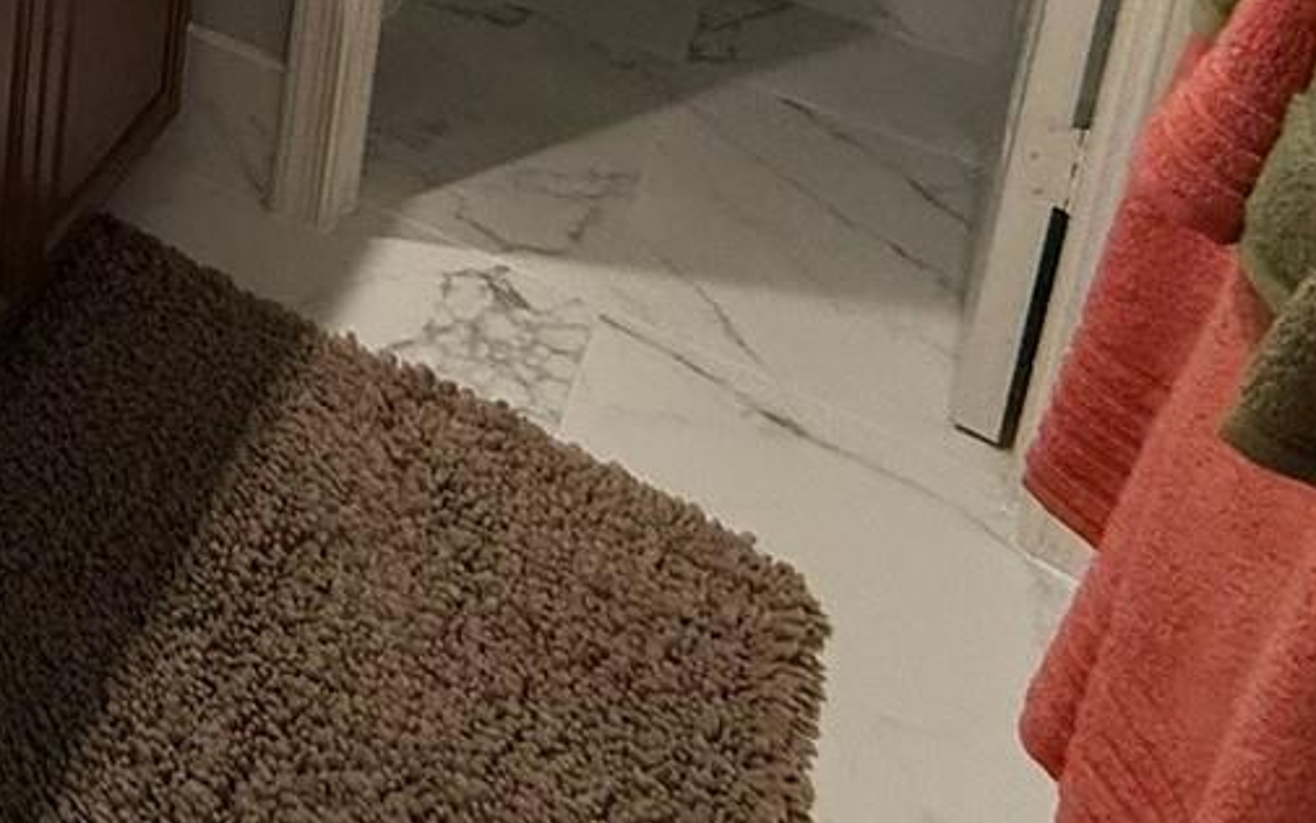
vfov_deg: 20.0
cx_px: -537
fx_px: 1686
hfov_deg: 30.0
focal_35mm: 47
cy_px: -656
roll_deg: -0.9
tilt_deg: -11.5
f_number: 2.2
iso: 200
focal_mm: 2.22
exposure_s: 1/60
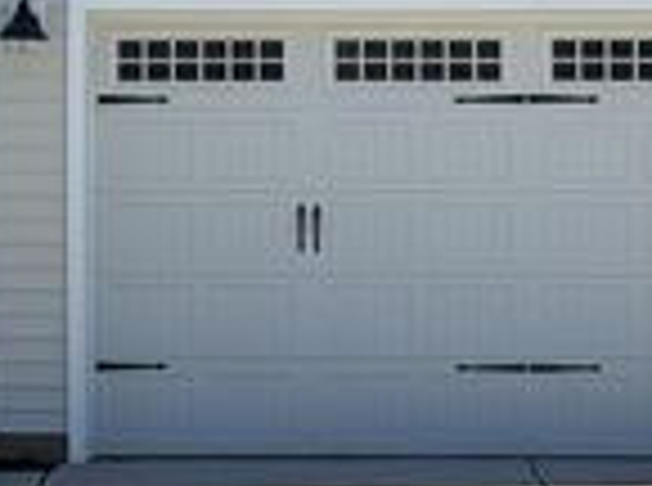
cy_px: -25
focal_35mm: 166
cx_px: 238
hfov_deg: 11.9
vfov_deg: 8.8
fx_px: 3119
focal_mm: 6.76
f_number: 1.78
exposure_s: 1/4608
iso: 64
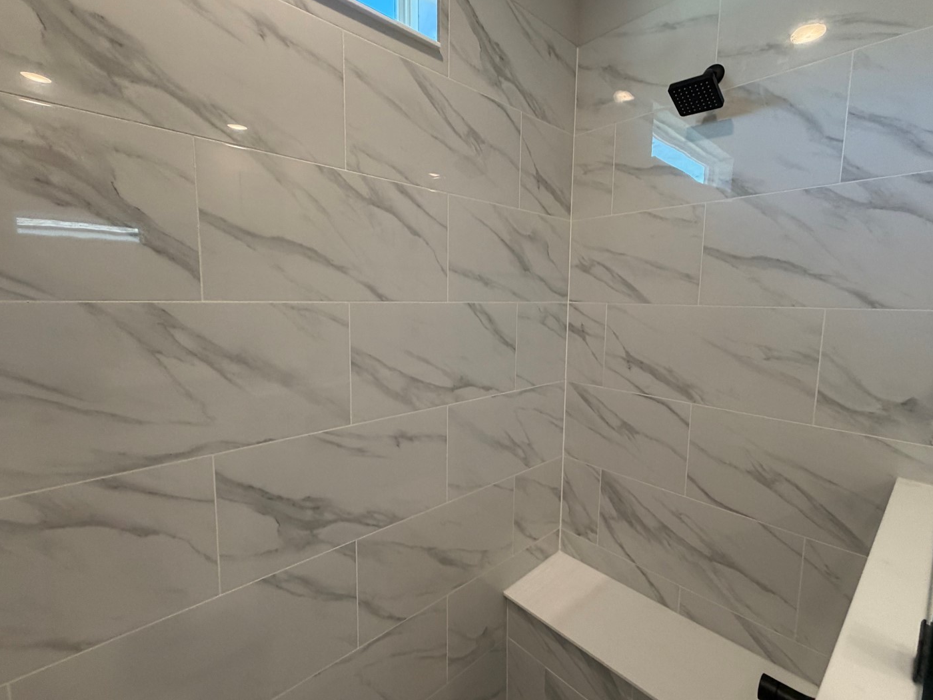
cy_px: 343
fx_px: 431
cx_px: 478
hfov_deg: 94.5
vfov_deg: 78.1
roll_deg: -1.9
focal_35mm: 16
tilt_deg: -6.4
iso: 250
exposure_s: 1/120
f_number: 2.2
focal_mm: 2.22
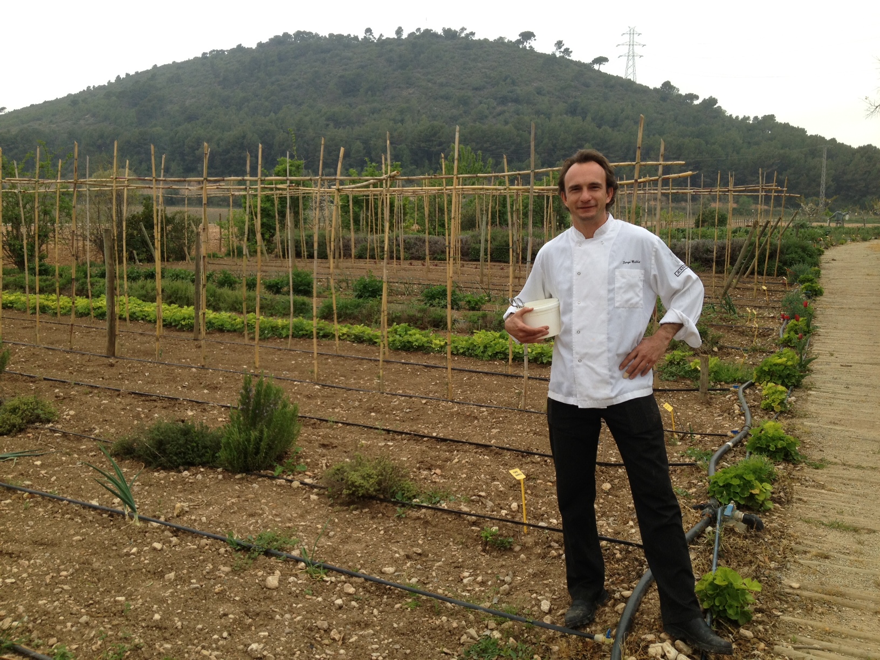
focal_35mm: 35
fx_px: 890
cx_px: 440
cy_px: 330
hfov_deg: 52.6
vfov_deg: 40.7
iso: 64
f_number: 2.4
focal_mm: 4.28
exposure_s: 1/400
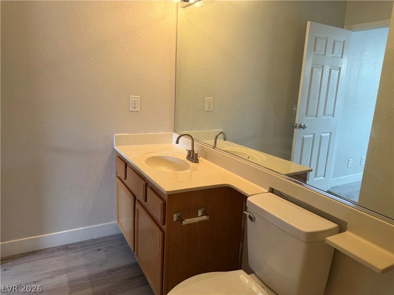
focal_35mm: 24
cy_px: 148
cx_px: 197
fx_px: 273
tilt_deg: -12.5
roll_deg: -3.4
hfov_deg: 71.6
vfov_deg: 56.8
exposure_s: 1/60
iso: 200
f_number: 1.78
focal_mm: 6.76
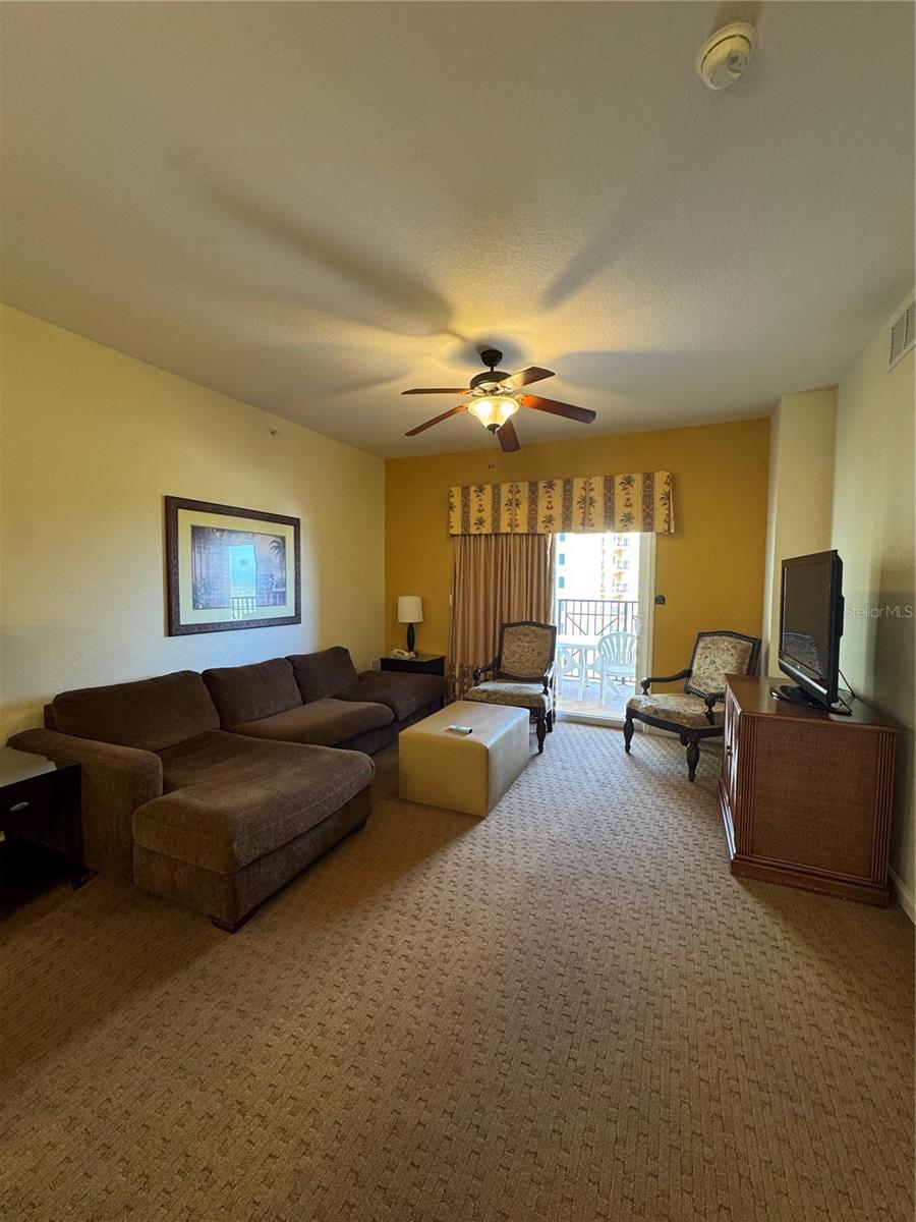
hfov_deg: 85.7
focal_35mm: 14
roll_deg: -0.1
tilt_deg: -3.7
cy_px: 611
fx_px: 494
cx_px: 458
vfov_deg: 102.1
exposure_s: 1/60
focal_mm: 2.22
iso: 200
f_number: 2.2
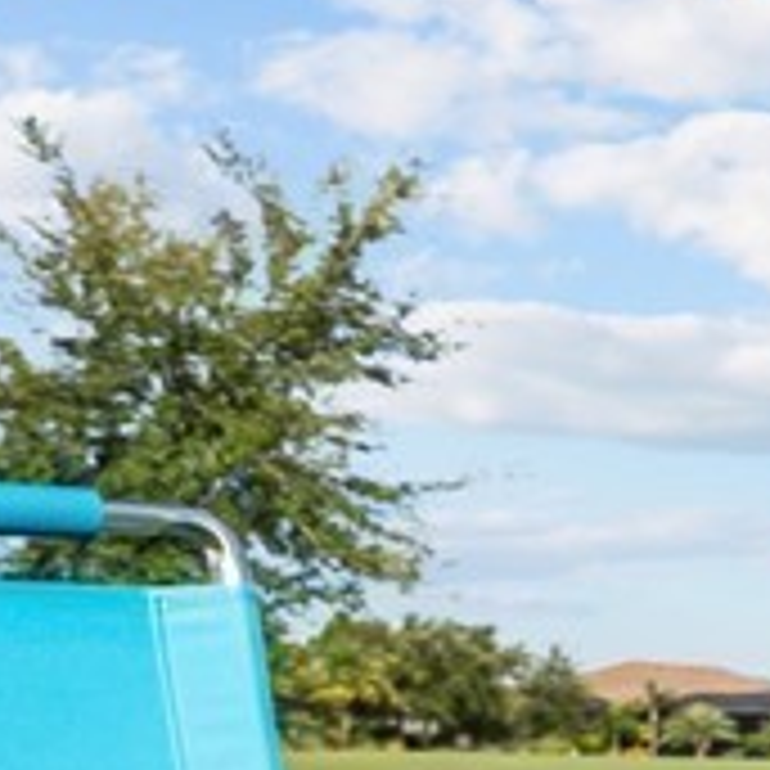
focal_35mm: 92
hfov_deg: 12.9
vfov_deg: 18.6
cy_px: 698
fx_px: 2315
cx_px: 1986
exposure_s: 1/5000
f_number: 2.8
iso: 640
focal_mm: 17
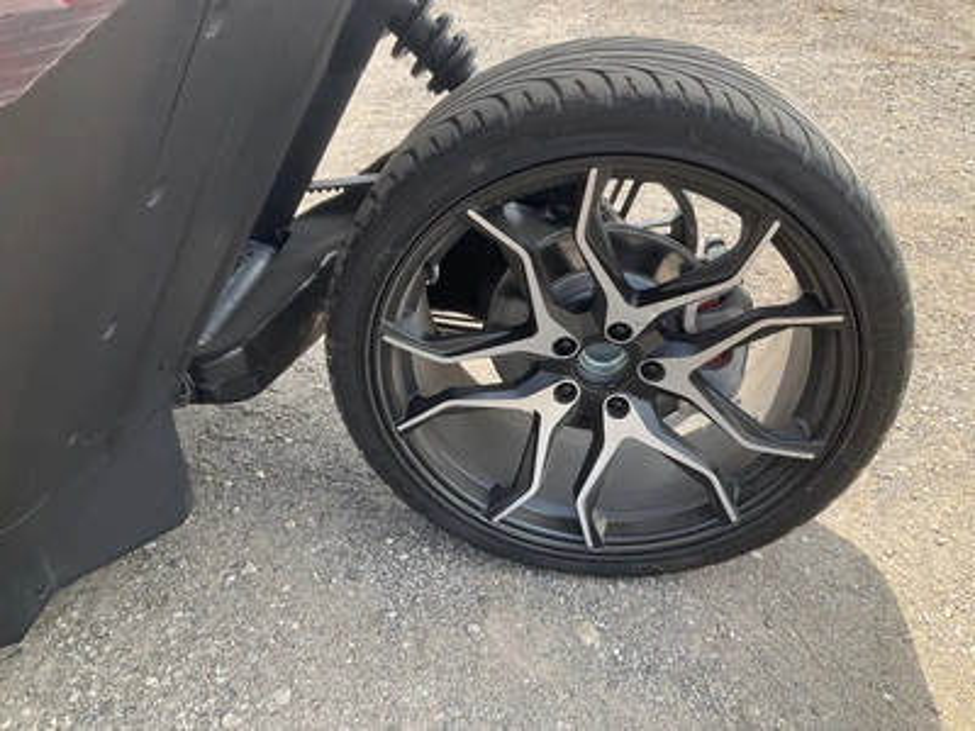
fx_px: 817
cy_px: 366
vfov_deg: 48.2
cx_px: 488
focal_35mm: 29
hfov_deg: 61.7
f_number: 1.8
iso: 25
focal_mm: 3
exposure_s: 1/310
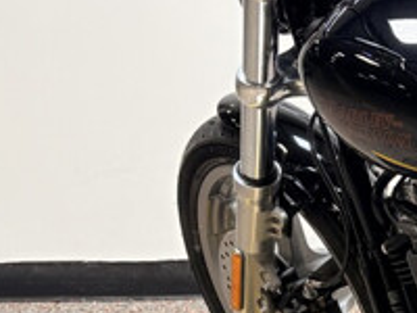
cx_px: 700
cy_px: 200
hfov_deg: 13.1
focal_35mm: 139
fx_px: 1674
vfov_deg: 10.7
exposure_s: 1/120
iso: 40
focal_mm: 5.96
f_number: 1.6
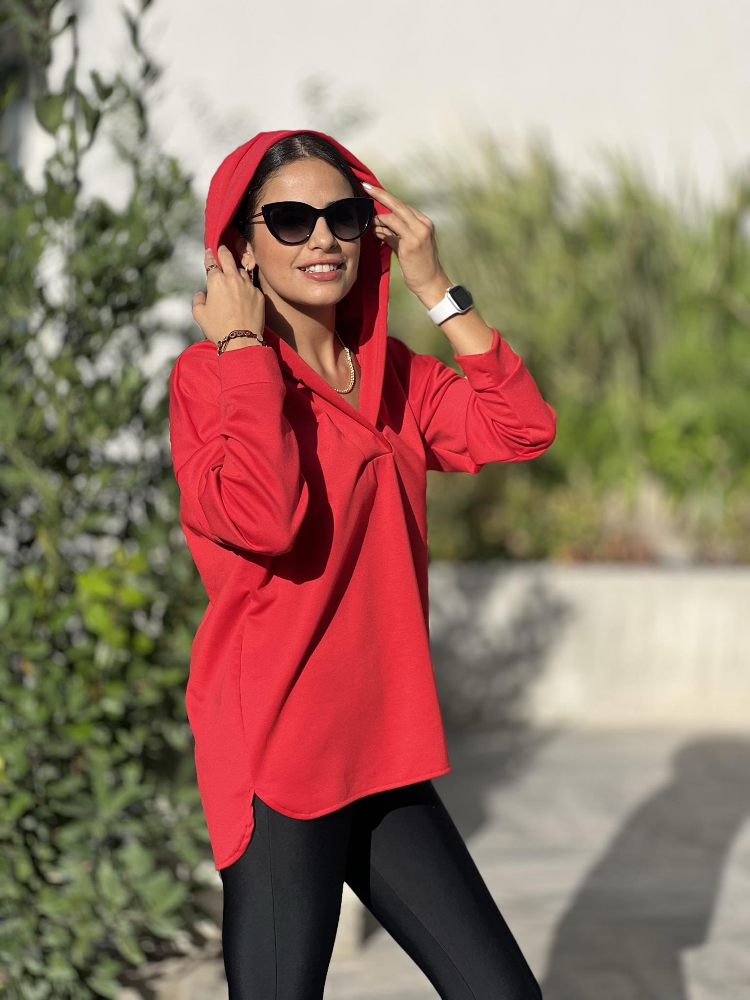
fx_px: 2224
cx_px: 375
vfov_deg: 25.3
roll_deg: -1.2
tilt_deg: -7.0
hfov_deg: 19.1
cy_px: 500
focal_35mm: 77
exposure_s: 1/564
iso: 32
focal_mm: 9
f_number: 2.8
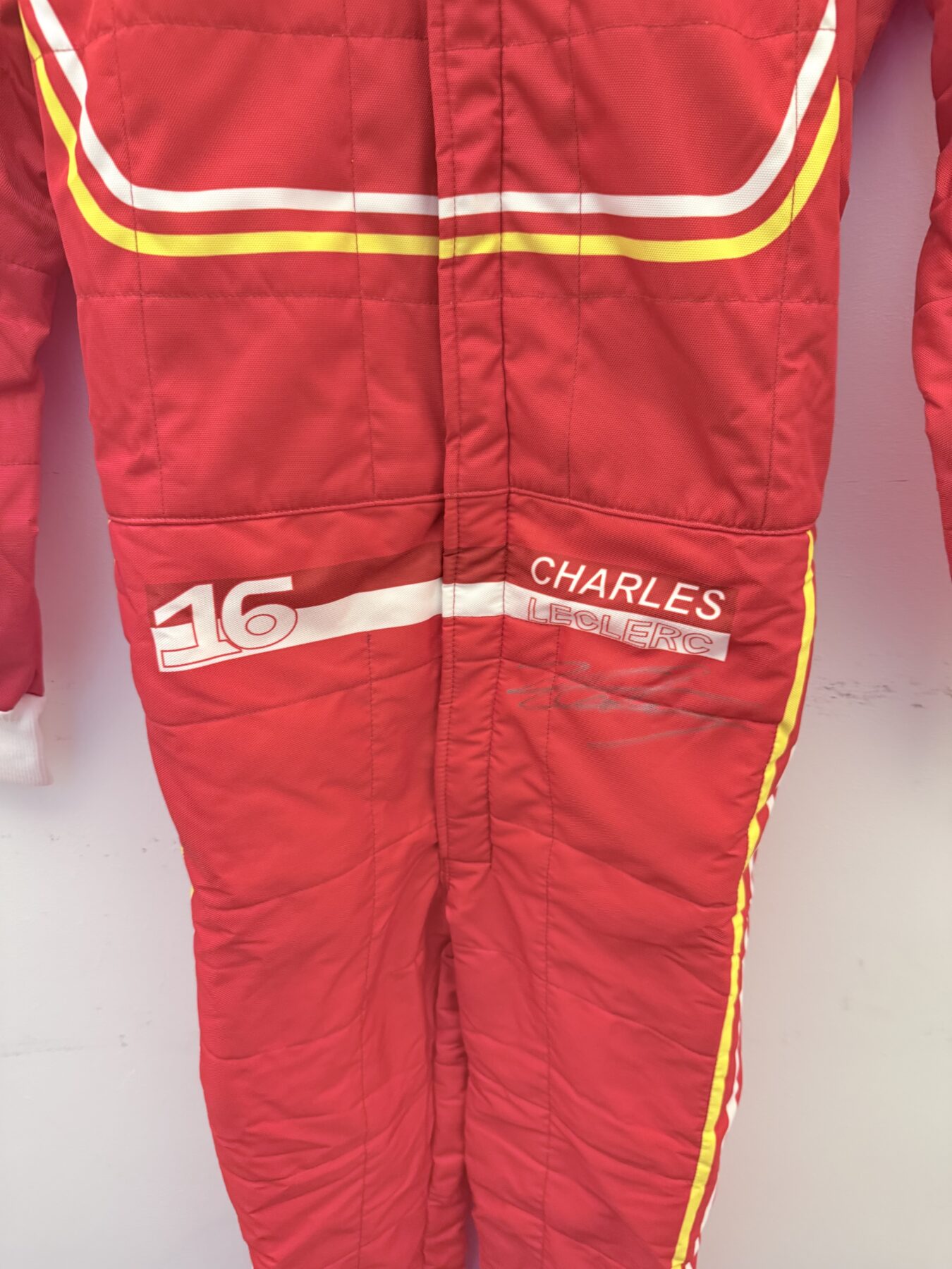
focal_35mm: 24
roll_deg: +1.3
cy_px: 634
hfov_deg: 56.8
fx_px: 880
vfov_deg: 71.6
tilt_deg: -21.0
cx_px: 476
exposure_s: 1/25
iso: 800
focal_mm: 6.76
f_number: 1.78
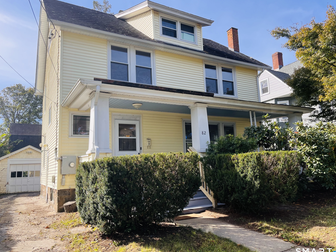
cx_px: 173
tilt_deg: +9.0
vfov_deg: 51.4
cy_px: 127
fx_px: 262
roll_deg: +2.2
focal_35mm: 27
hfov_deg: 65.3
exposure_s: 1/1117
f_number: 1.6
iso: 50
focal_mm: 5.1
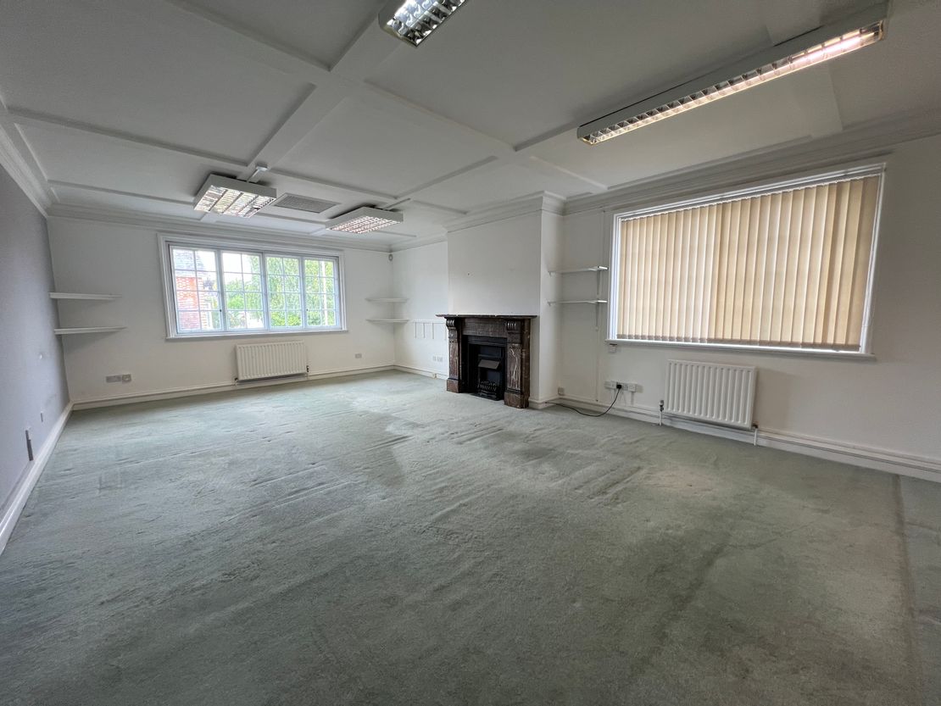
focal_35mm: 13
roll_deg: +0.9
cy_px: 353
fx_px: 353
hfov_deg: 106.2
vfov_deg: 89.9
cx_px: 470
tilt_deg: -5.2
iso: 80
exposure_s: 1/100
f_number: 1.8
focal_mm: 1.57
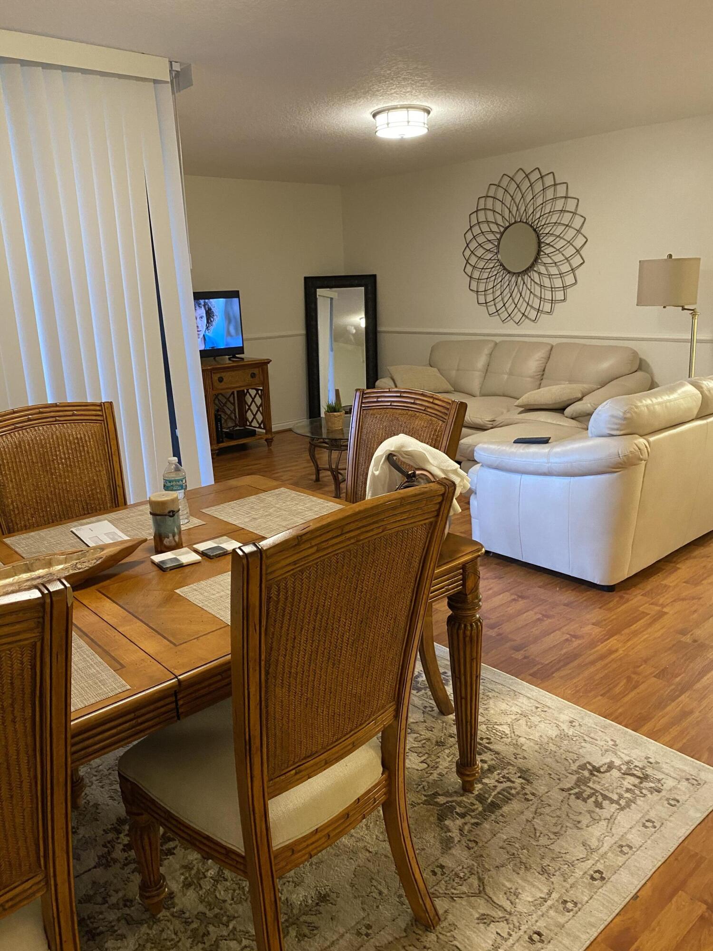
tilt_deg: -13.1
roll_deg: +2.7
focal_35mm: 26
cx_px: 356
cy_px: 476
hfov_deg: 53.1
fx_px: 714
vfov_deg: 67.3
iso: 320
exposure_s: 1/60
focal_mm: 4.25
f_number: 1.8
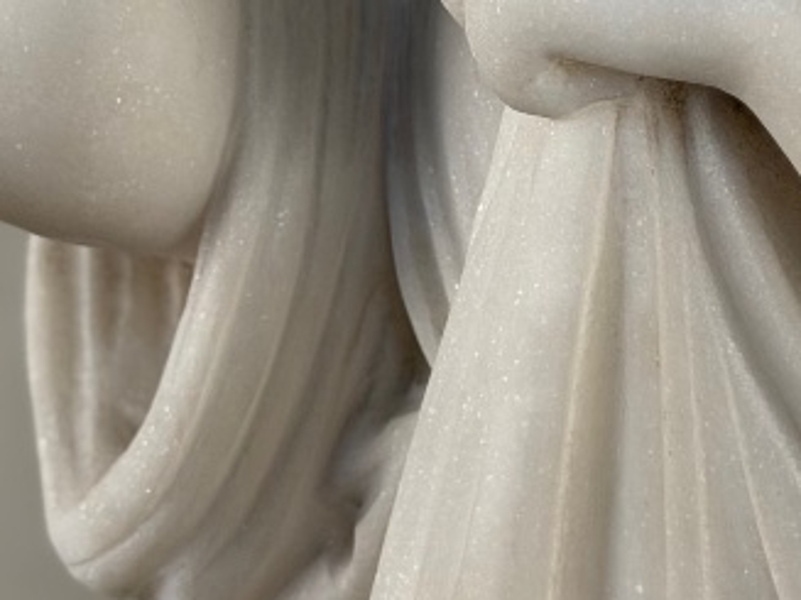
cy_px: -218
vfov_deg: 8.3
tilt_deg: +5.0
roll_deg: -0.5
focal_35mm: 176
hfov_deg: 11.2
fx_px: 4071
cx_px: 593
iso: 64
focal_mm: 6.76
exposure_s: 1/100
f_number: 1.78
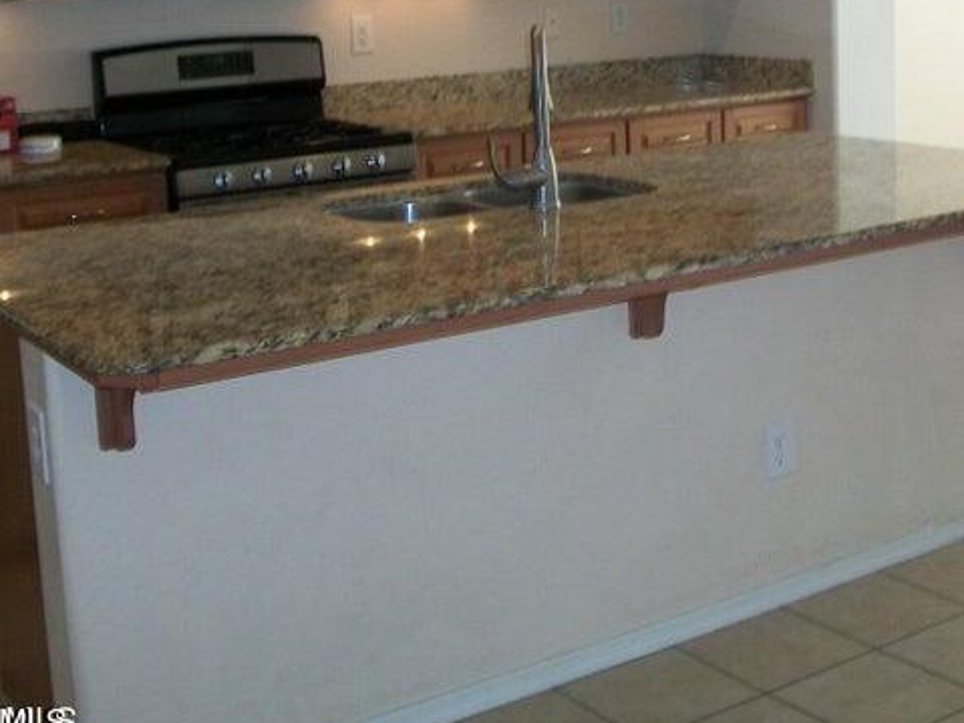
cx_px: 633
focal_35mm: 57
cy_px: 135
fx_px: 1587
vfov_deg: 25.2
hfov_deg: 33.5
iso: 80
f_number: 2.9
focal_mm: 5.7
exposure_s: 1/50
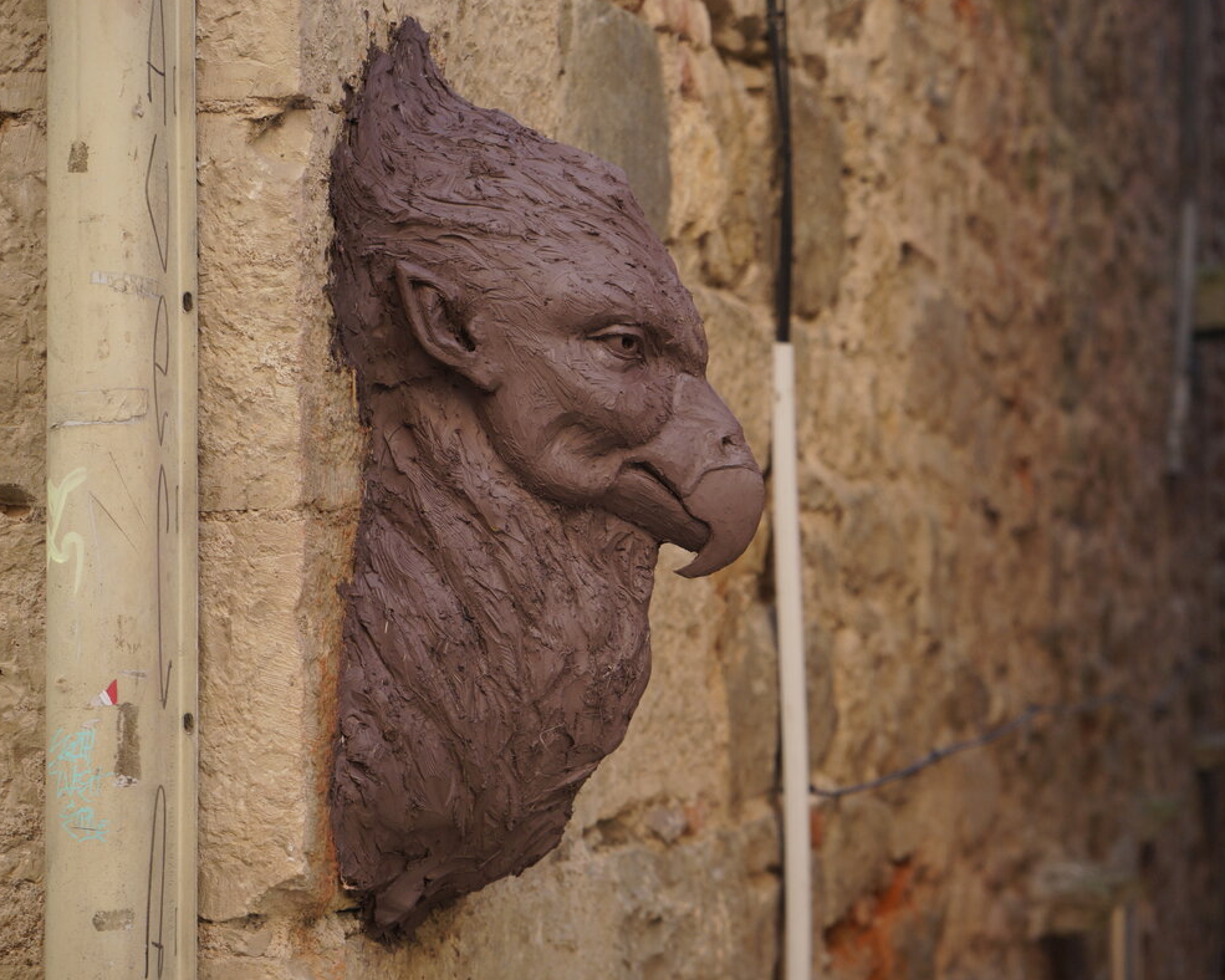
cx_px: 674
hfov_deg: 23.8
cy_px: 494
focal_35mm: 80
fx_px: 2900
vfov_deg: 19.2
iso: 250
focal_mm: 70
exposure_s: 1/125
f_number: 5.6
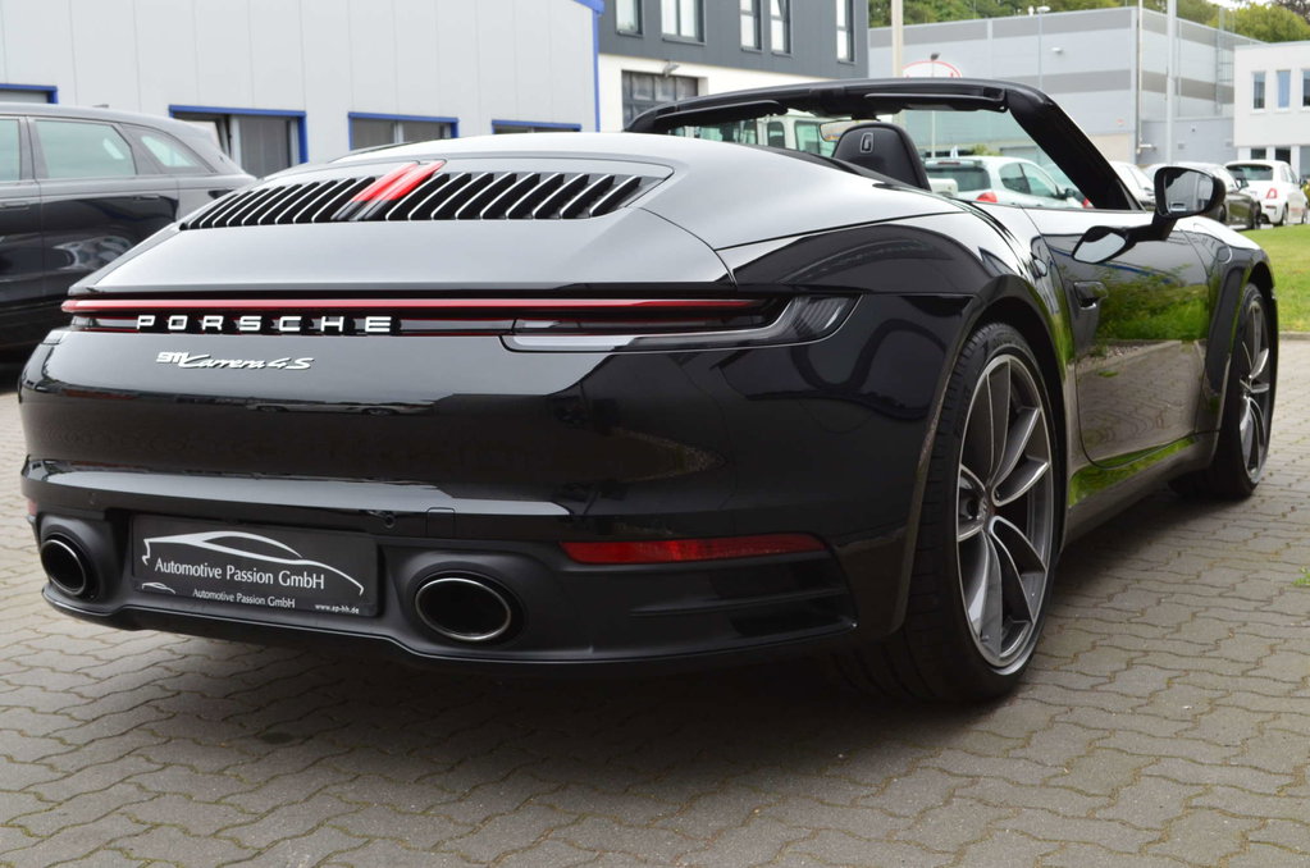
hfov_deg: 41.2
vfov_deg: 28.0
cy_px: 434
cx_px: 655
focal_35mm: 48
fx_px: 1743
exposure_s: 1/160
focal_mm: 32
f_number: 9
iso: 400
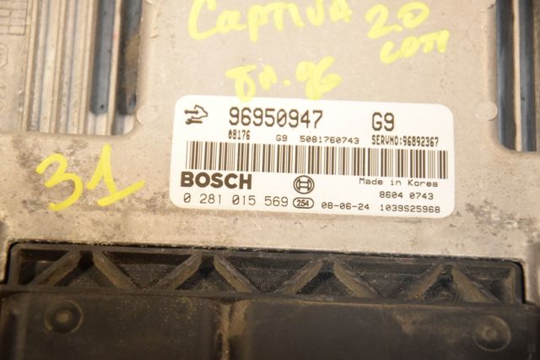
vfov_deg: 8.7
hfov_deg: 13.0
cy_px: 180
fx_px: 2361
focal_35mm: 158
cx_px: 270
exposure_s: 1/200
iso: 1600
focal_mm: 105
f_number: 6.3
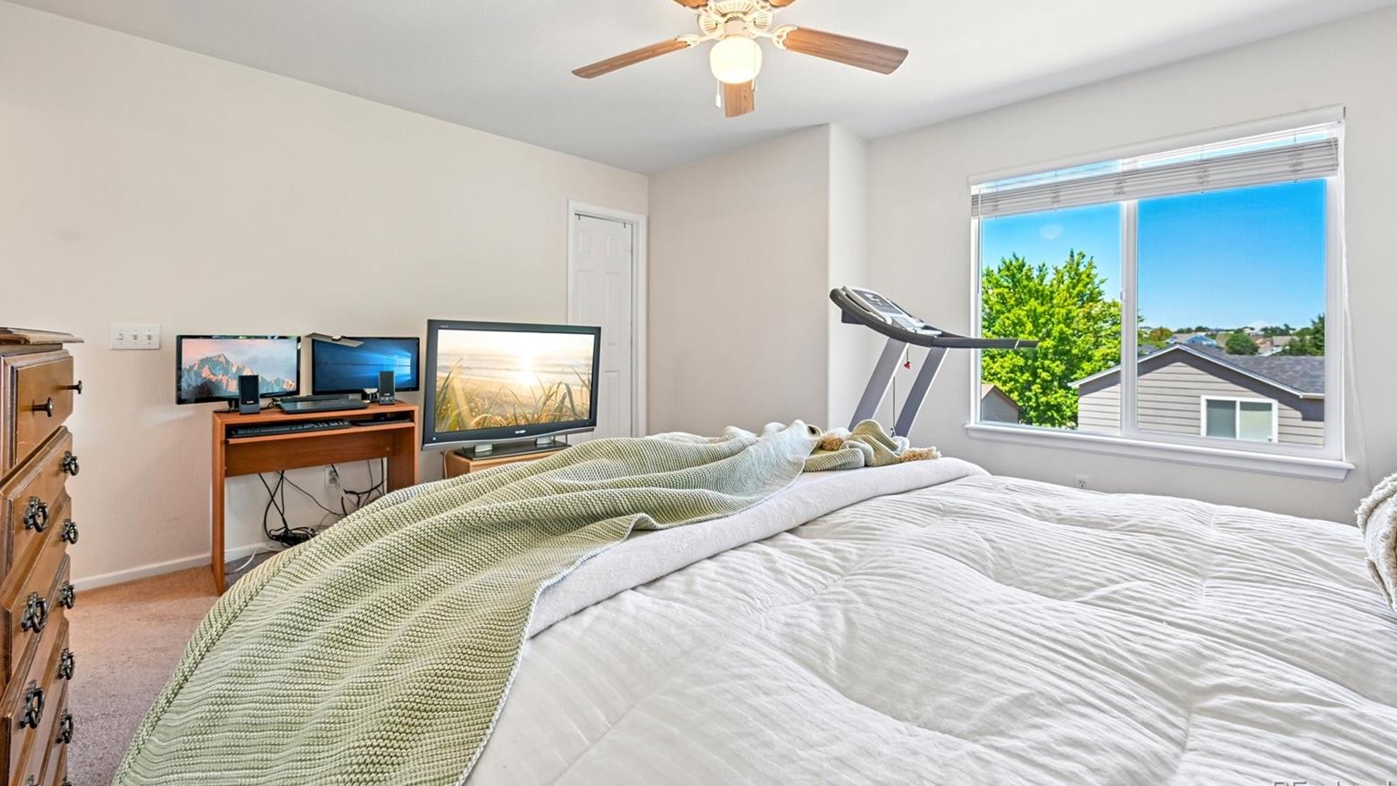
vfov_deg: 70.1
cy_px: 332
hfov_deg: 103.0
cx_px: 701
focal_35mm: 15
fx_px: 556
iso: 200
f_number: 10
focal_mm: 14
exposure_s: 1/15
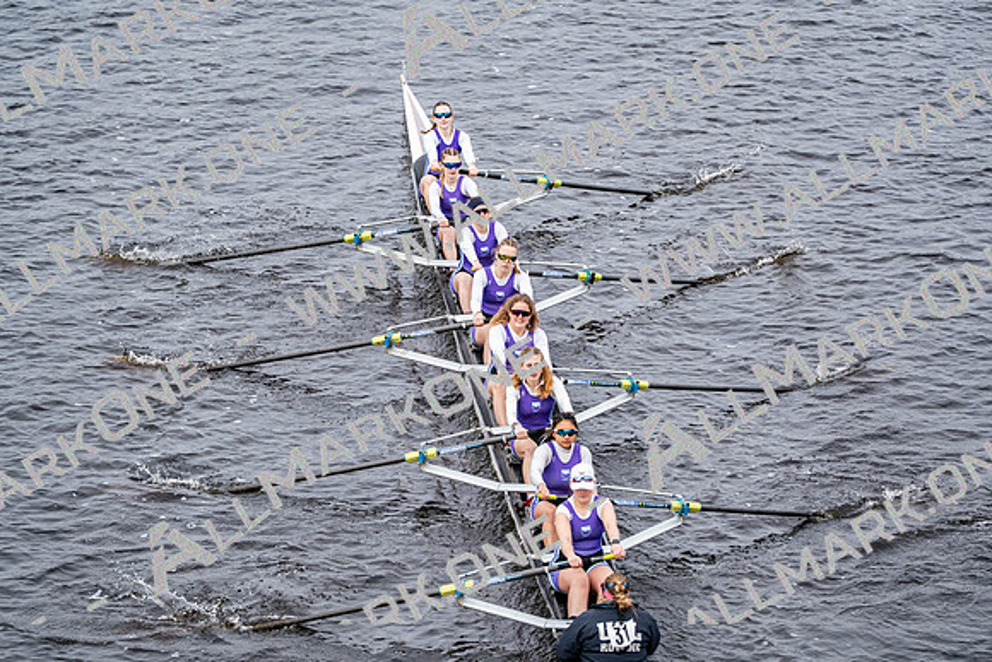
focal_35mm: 200
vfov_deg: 6.9
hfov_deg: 10.3
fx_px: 5512
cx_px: 496
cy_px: 331
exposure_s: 1/2000
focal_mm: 200
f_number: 2.8
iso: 320
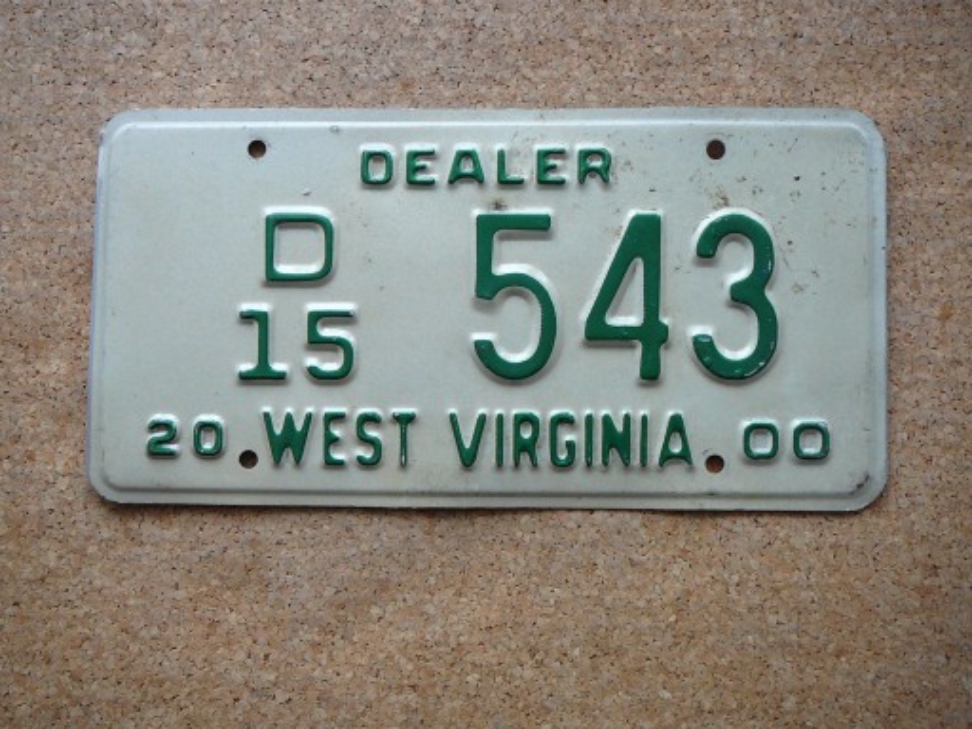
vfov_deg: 40.7
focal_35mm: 35
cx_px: 486
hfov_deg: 52.6
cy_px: 364
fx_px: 983
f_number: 2.8
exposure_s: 1/30
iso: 160
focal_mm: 5.2
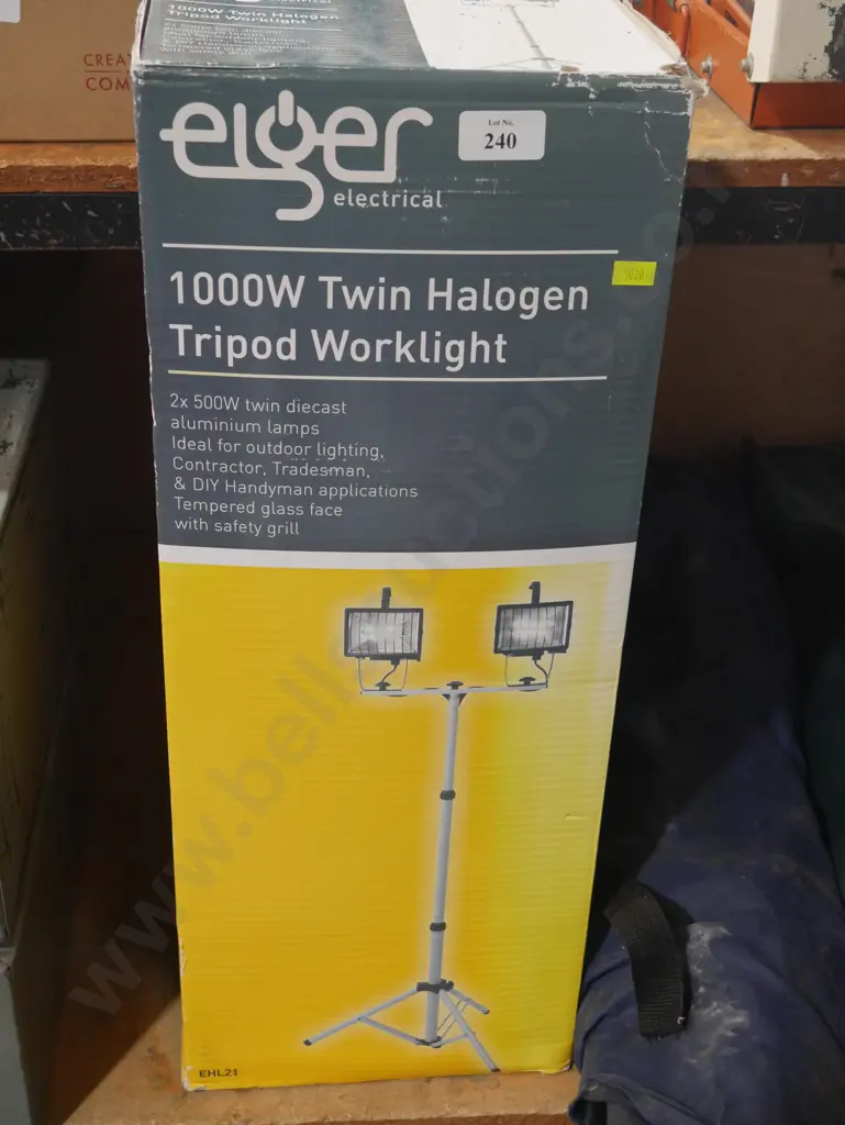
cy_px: 562
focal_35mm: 46
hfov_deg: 31.5
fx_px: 1496
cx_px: 422
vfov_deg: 41.2
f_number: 5.1
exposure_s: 1/60
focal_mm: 23
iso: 2000
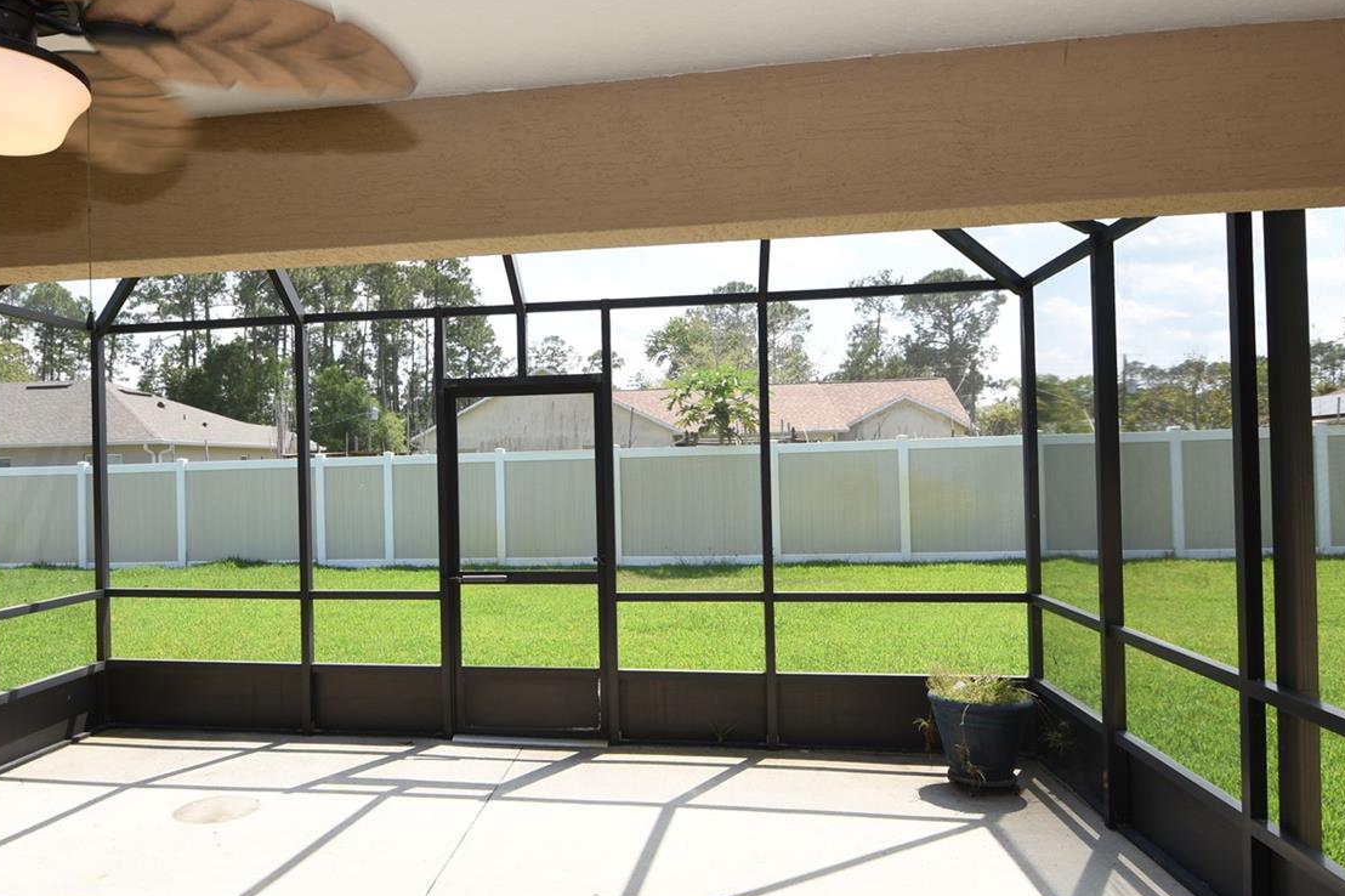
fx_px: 971
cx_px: 533
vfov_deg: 49.5
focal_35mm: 26
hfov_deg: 68.7
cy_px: 487
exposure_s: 1/125
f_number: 5.6
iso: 100
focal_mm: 12
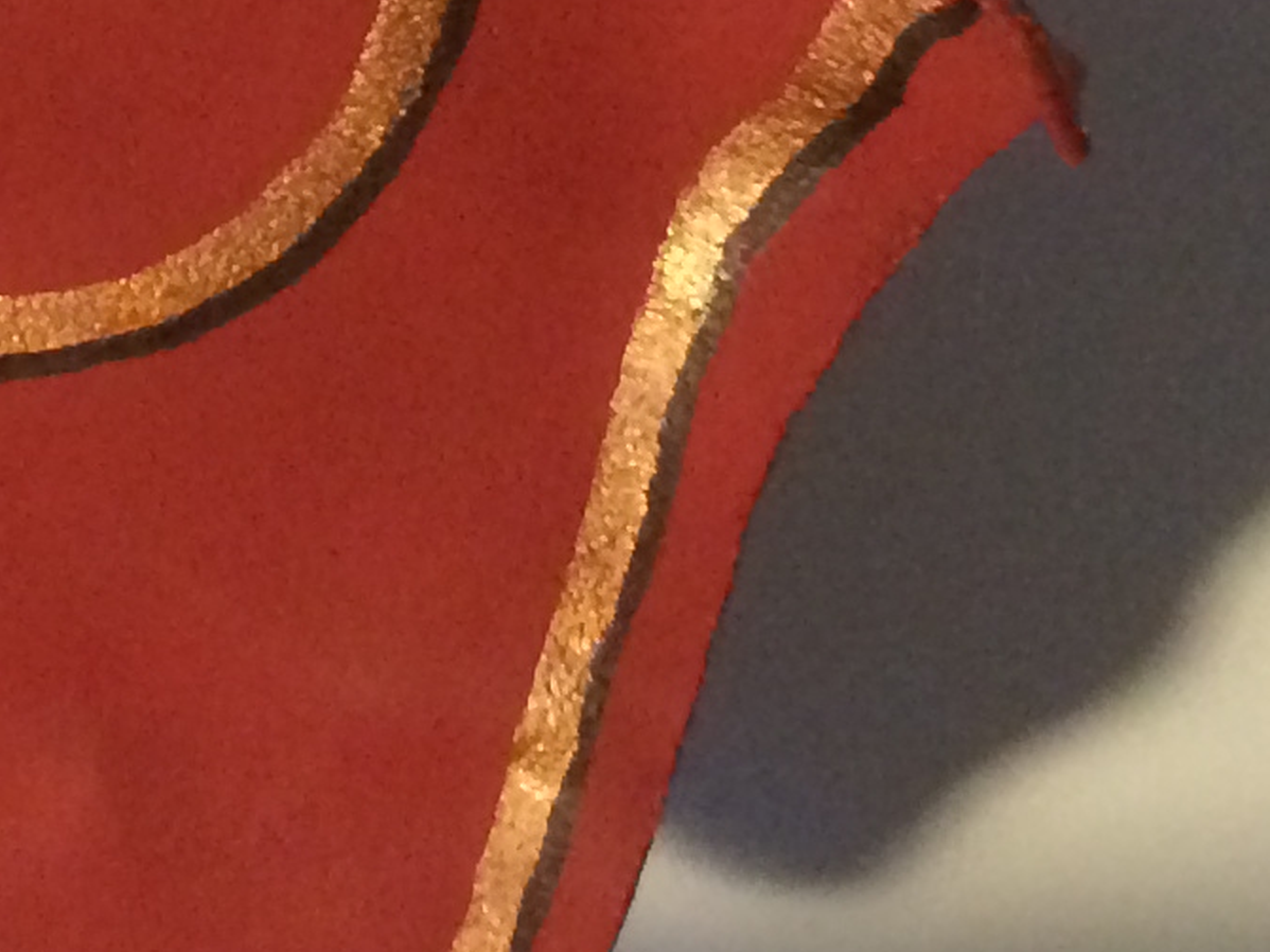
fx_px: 5356
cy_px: -763
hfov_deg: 12.9
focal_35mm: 146
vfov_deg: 9.6
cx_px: -547
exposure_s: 1/24
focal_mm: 4.12
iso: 320
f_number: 2.2
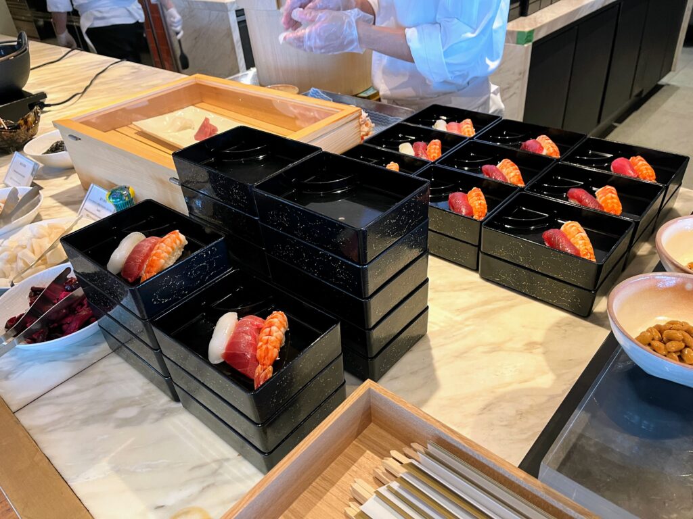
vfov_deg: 53.1
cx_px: 346
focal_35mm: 26
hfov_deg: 67.3
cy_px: 260
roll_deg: +6.9
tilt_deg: -34.9
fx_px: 521
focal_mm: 5.1
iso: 250
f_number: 1.6
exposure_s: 1/60
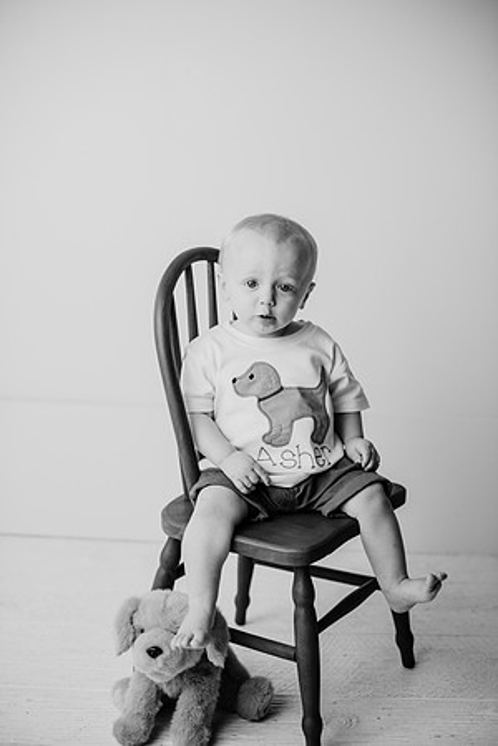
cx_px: 249
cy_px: 373
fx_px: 1037
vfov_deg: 39.6
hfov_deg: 27.0
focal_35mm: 50
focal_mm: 50
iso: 100
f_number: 2.5
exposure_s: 1/160
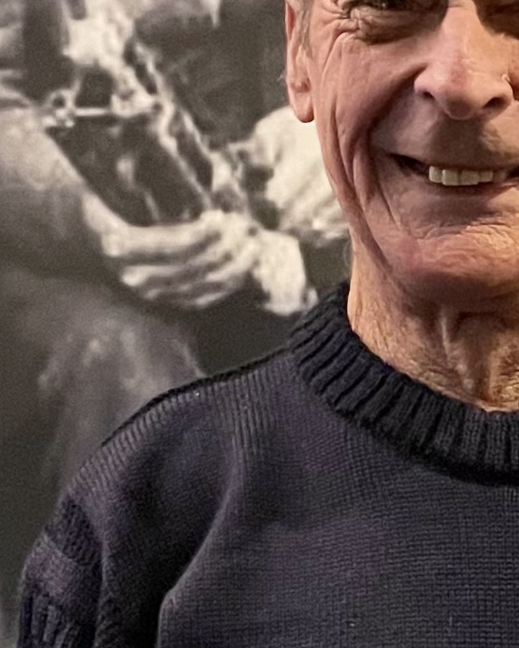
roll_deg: +2.7
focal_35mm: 63
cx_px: 484
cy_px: 374
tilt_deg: -6.3
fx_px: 1209
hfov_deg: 23.5
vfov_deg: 30.0
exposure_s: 1/50
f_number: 1.6
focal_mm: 4.2
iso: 400
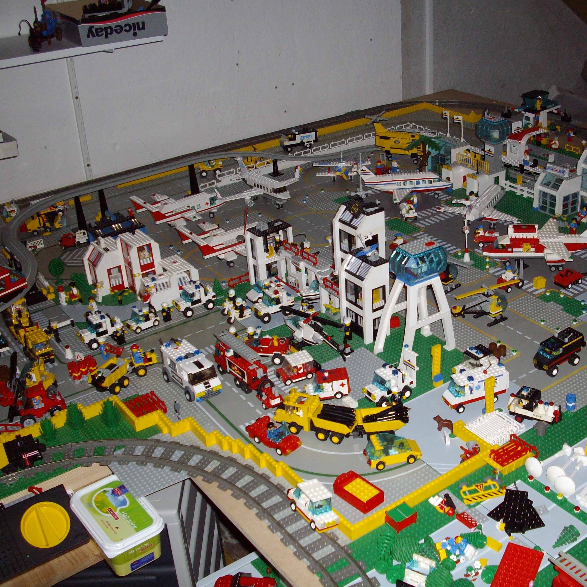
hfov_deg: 38.0
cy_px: 294
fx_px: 844
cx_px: 379
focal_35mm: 44
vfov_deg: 38.3
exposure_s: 1/50
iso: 160
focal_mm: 6.2
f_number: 2.8
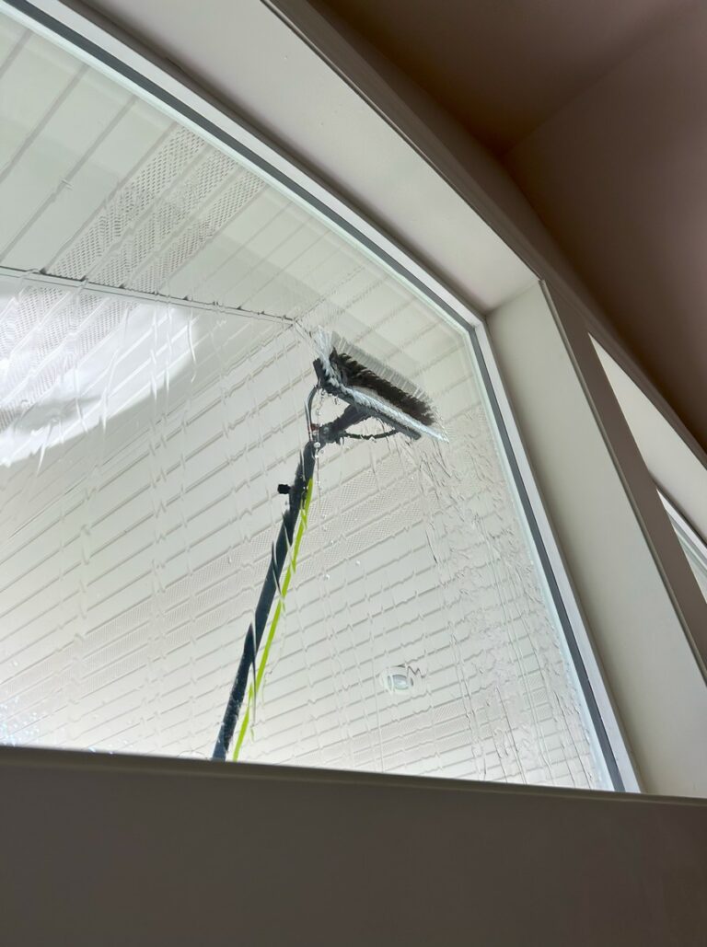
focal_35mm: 26
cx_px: 354
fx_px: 710
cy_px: 474
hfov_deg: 52.9
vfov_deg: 67.4
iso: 50
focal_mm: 5.7
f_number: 1.5
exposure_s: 1/384
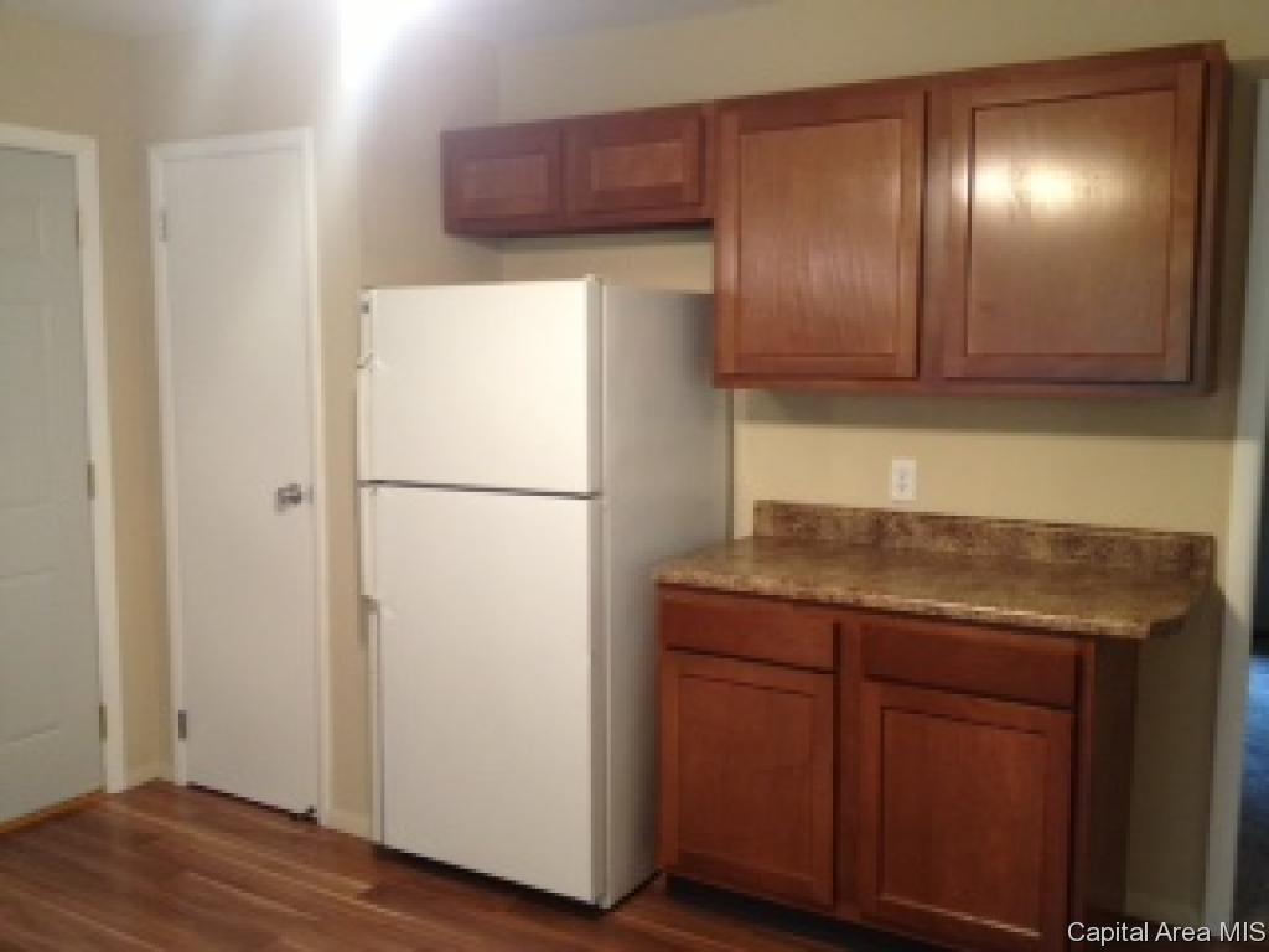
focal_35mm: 35
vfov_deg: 40.7
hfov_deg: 52.6
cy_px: 476
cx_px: 634
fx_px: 1283
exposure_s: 1/20
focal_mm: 4.28
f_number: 2.4
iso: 200
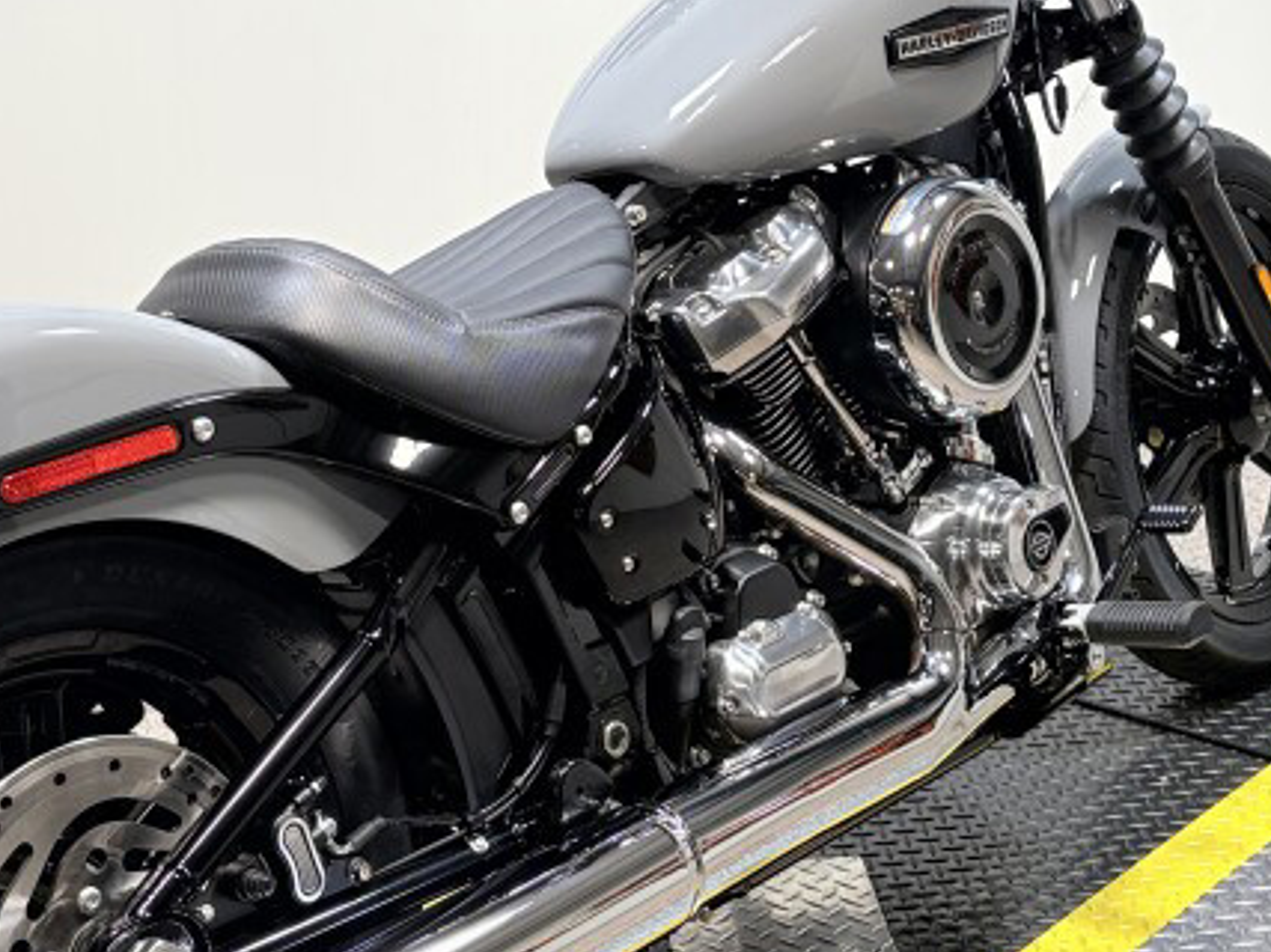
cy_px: 318
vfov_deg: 22.5
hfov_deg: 29.8
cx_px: 662
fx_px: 2386
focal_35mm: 65
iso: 40
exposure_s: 1/120
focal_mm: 5.96
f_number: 1.6
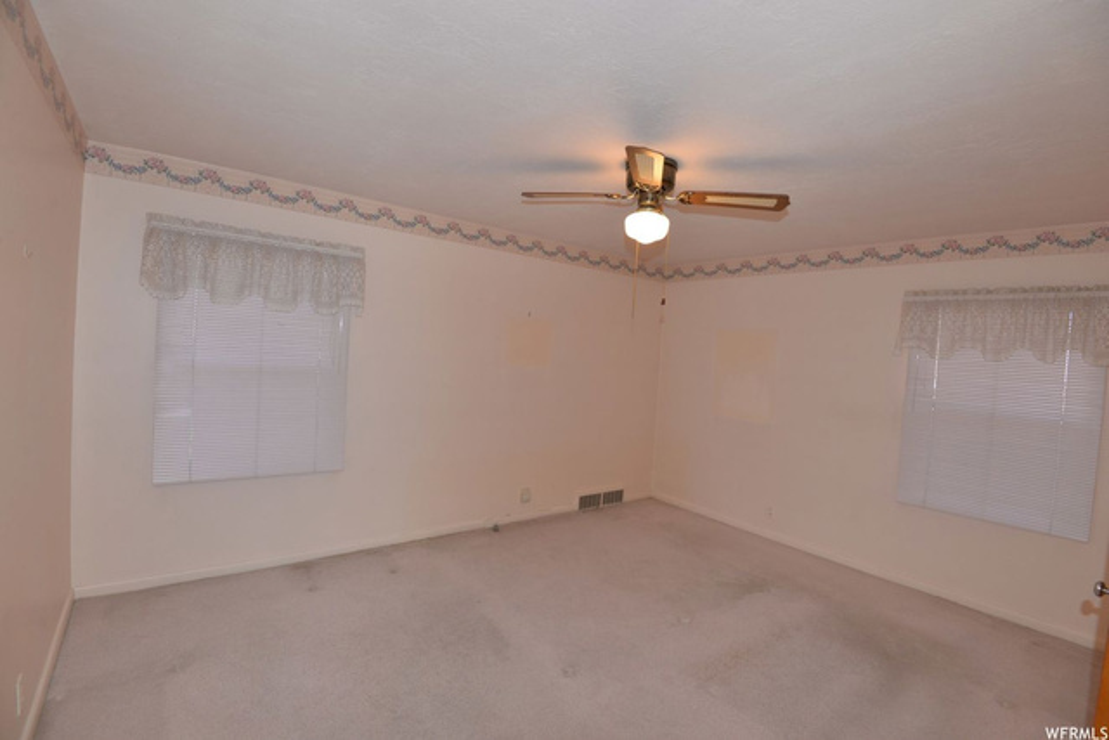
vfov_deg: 73.8
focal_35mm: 16
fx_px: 493
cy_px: 370
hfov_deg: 96.7
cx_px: 554
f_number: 6.3
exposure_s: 1/60
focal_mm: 16
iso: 640
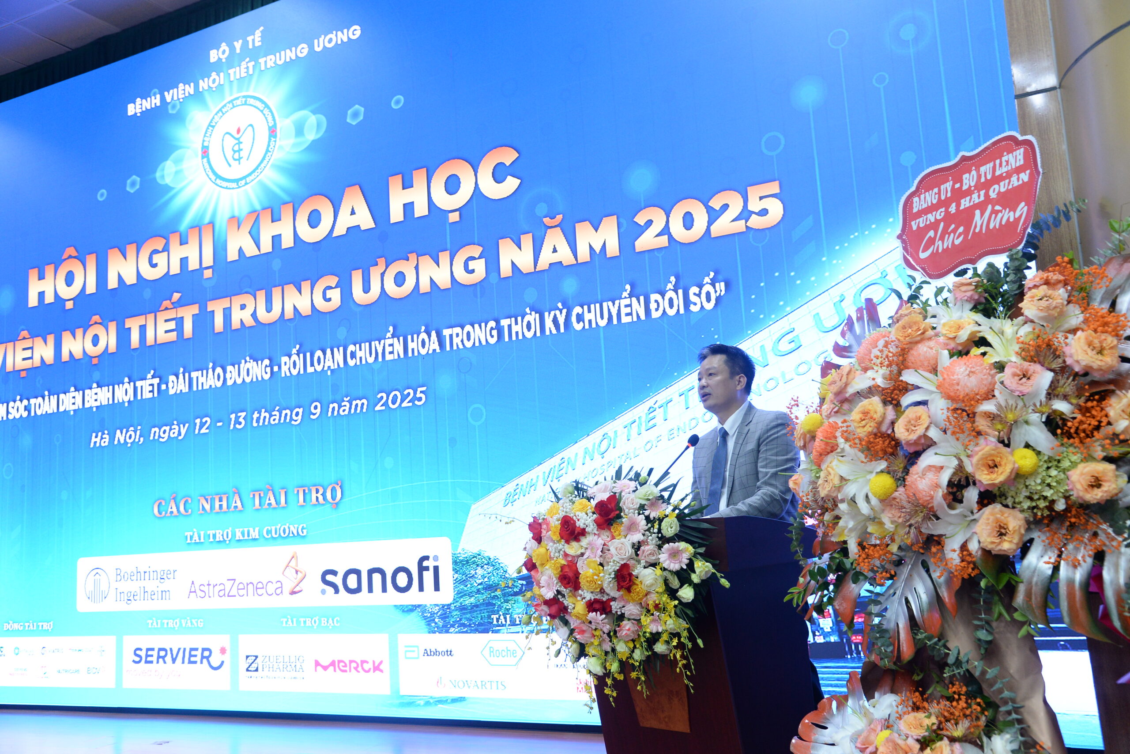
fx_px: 973
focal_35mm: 31
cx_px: 565
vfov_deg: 42.3
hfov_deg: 60.3
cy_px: 377
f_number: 5
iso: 1600
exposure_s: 1/30
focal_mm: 31
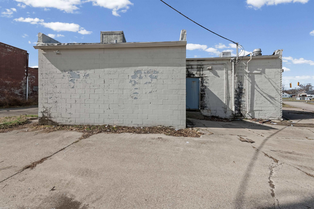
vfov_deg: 81.2
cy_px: 104
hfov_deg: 104.3
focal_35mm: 14
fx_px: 122
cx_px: 157
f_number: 10
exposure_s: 1/1000
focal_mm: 14
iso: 400
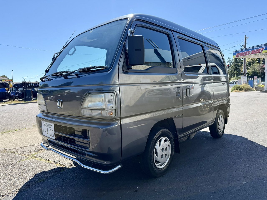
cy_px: 100
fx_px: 185
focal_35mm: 24
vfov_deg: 56.8
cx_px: 134
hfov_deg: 71.6
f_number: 1.78
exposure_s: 1/3021
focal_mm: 6.76
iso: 100
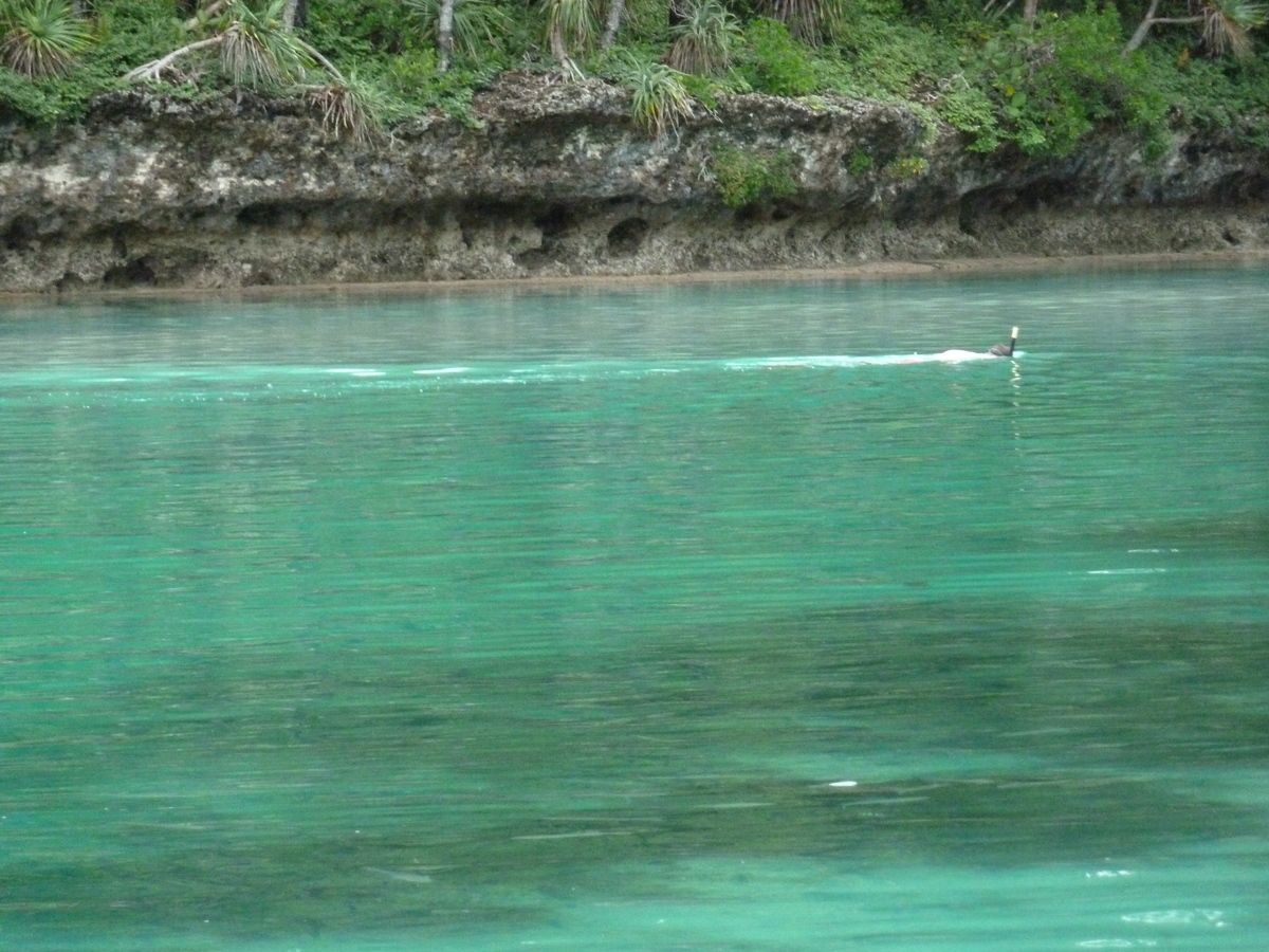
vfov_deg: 6.1
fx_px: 8872
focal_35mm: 242
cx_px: 634
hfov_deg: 8.2
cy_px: 476
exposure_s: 1/200
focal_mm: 39.7
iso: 800
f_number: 4.7
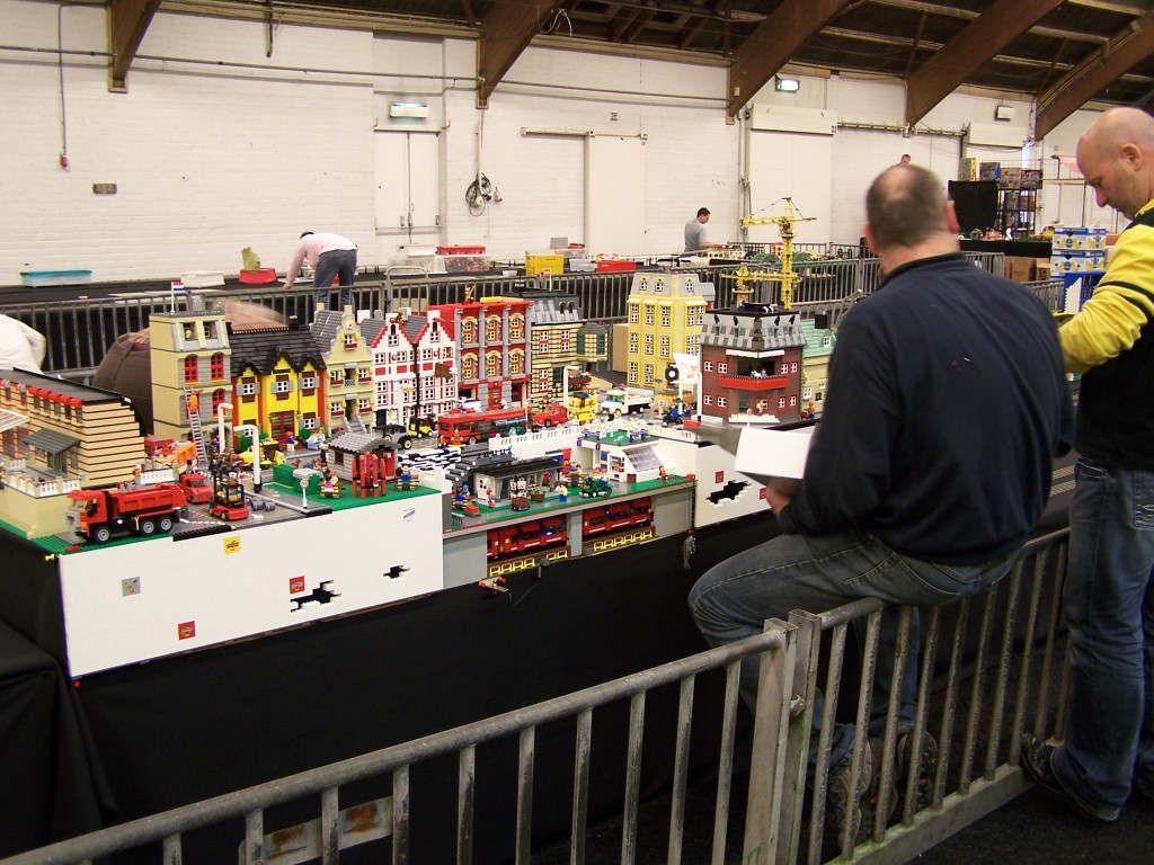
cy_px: 432
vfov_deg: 37.7
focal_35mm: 38
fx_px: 1267
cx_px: 577
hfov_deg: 49.0
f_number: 2.8
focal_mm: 6.3
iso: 80
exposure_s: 1/3
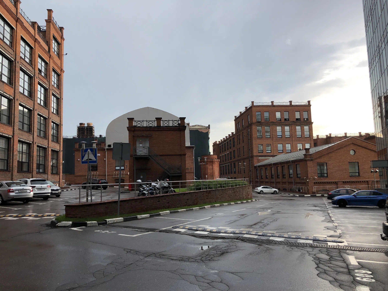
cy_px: 146
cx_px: 194
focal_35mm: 28
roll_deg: +2.0
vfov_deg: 49.7
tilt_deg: +6.4
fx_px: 314
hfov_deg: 63.4
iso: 20
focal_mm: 4
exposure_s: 1/471
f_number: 1.8
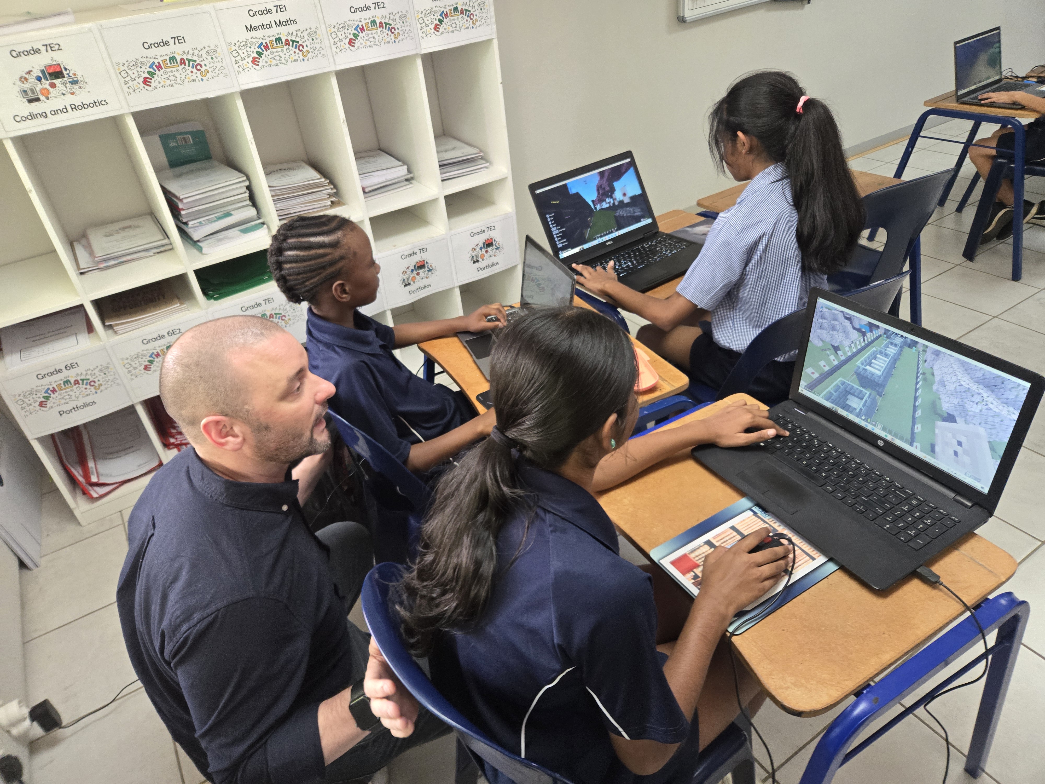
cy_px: 392
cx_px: 522
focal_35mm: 23
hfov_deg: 73.9
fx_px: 694
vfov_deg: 58.9
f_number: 1.8
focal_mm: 5.4
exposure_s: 1/100
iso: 500
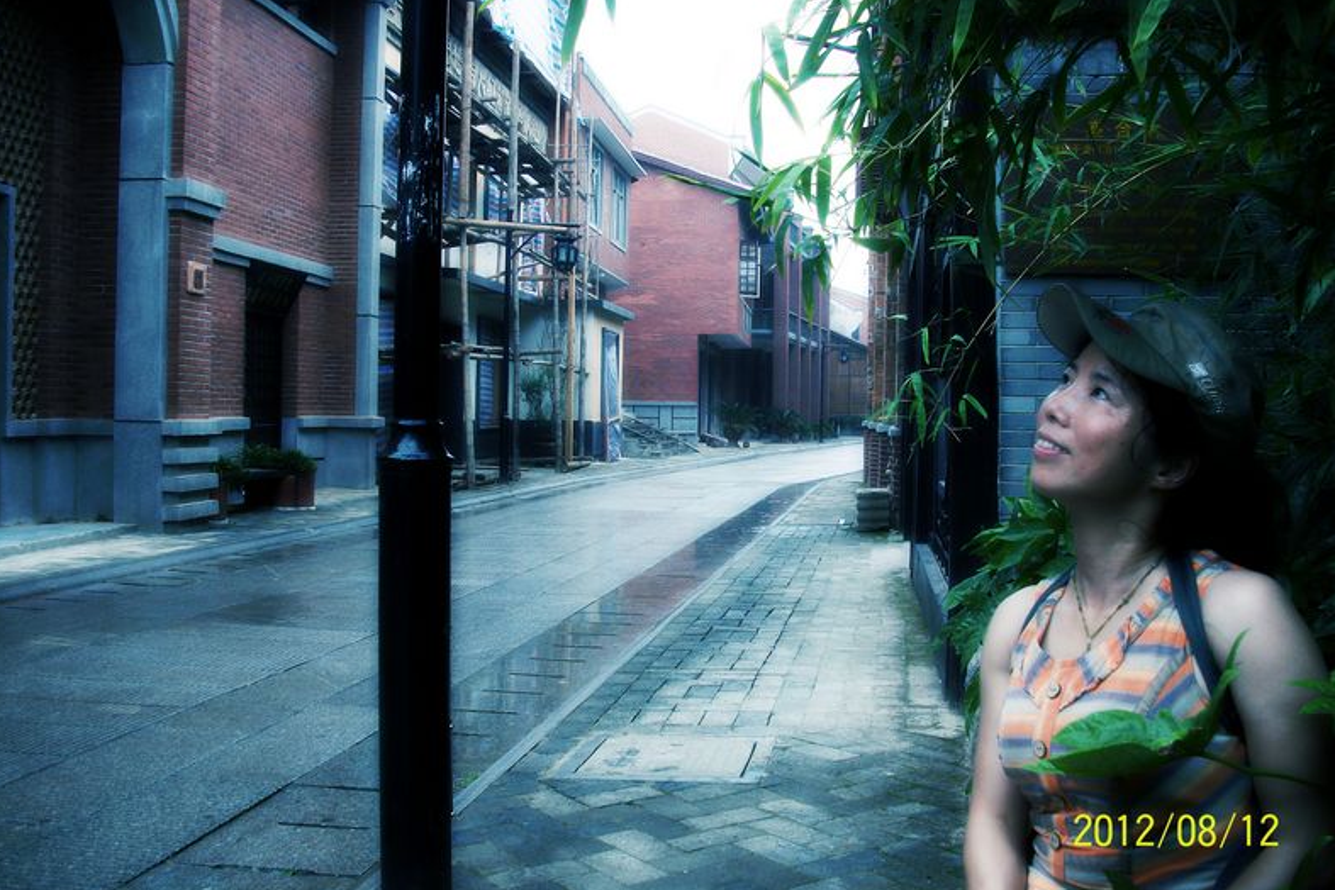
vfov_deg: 36.0
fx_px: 1372
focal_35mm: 37
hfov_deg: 51.9
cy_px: 436
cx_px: 670
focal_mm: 6.3
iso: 80
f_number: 3.1
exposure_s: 1/200
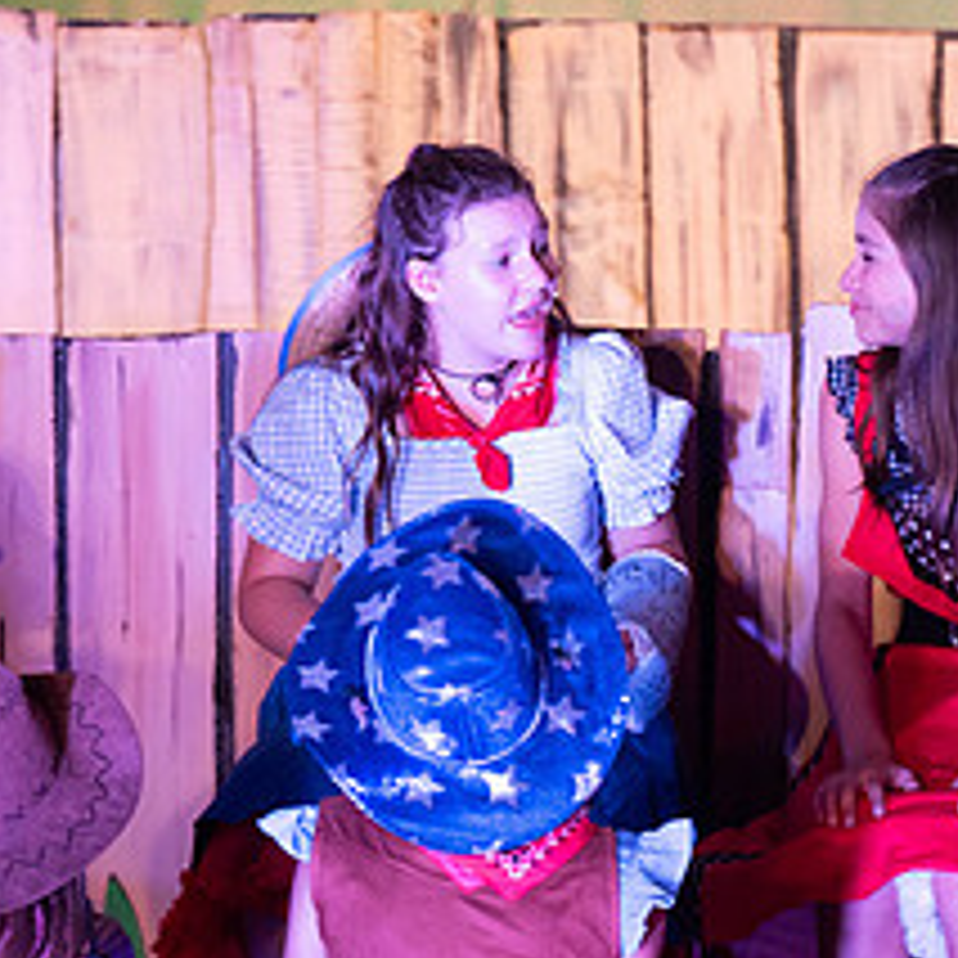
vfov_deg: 4.2
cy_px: 403
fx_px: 13025
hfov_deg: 4.2
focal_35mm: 416
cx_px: 544
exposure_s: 1/200
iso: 1000
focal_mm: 180
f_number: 2.8
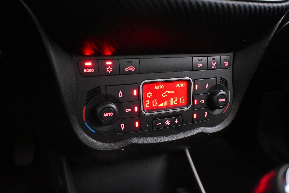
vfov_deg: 42.6
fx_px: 247
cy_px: 96
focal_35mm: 31
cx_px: 144
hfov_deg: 60.7
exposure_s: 1/50
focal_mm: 20.5
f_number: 3.8
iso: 12800
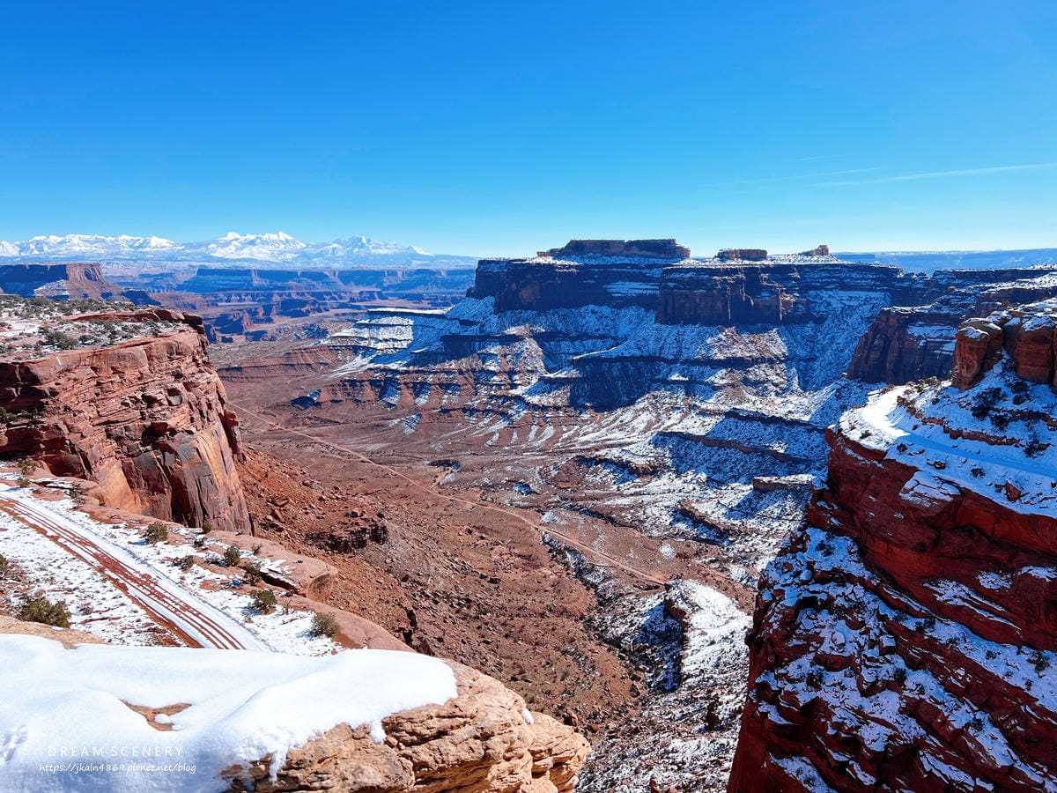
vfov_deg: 53.1
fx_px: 794
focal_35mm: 26
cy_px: 396
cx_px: 528
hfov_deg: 67.3
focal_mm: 5.7
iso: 50
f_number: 1.5
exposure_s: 1/5882
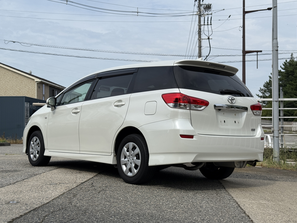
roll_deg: +0.5
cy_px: 112
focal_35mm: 48
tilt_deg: +2.7
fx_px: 412
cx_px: 148
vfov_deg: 30.3
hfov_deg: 39.7
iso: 64
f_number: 1.78
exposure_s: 1/6024
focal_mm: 6.76
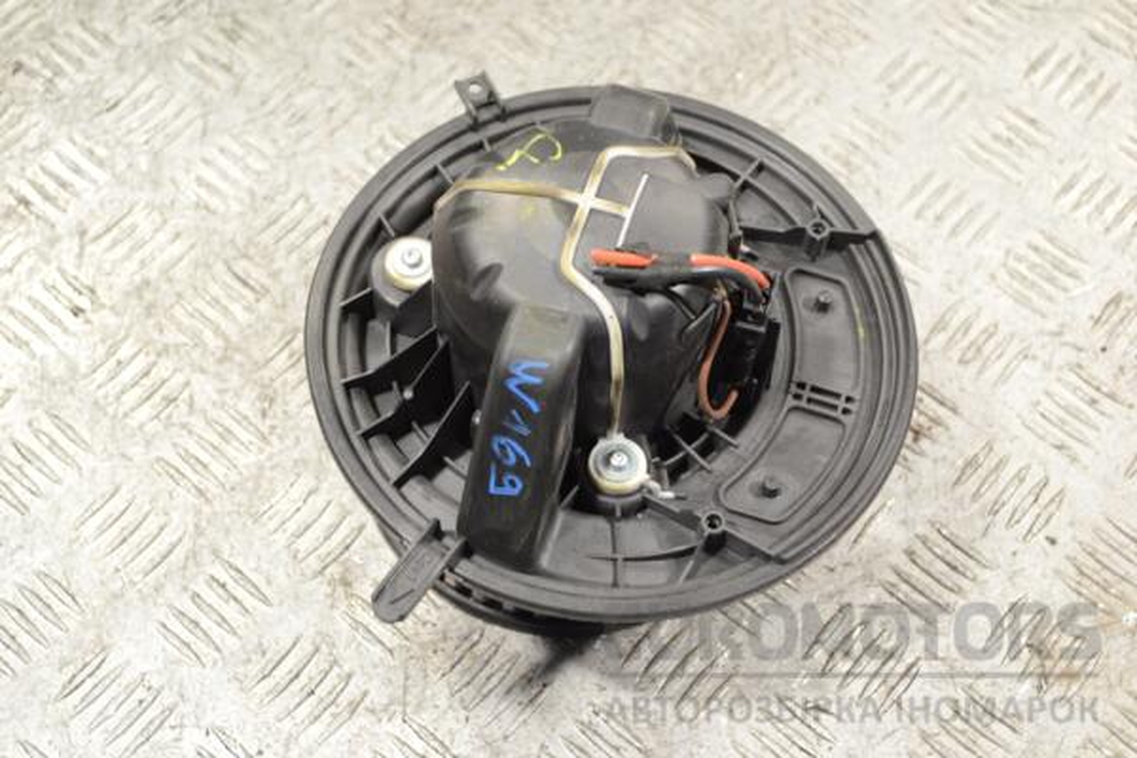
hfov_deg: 36.9
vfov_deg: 25.1
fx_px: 1705
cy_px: 379
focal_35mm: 54
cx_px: 568
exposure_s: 1/30
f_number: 5
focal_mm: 36
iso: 280
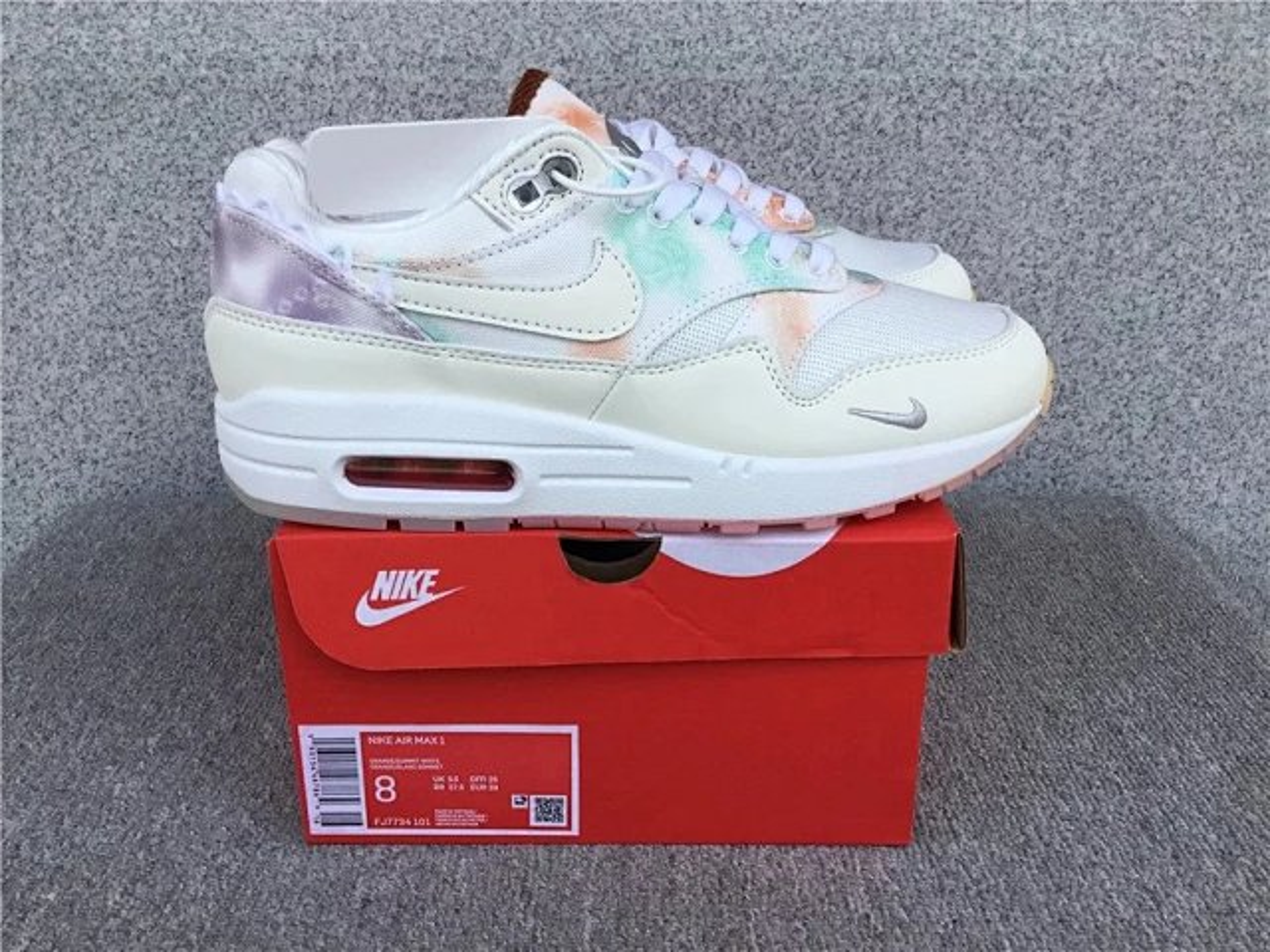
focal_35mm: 31
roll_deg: +0.8
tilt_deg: -21.5
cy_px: 476
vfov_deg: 45.4
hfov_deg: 58.4
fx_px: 1137
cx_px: 635
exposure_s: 1/566
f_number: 2.4
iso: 25
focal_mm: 3.3
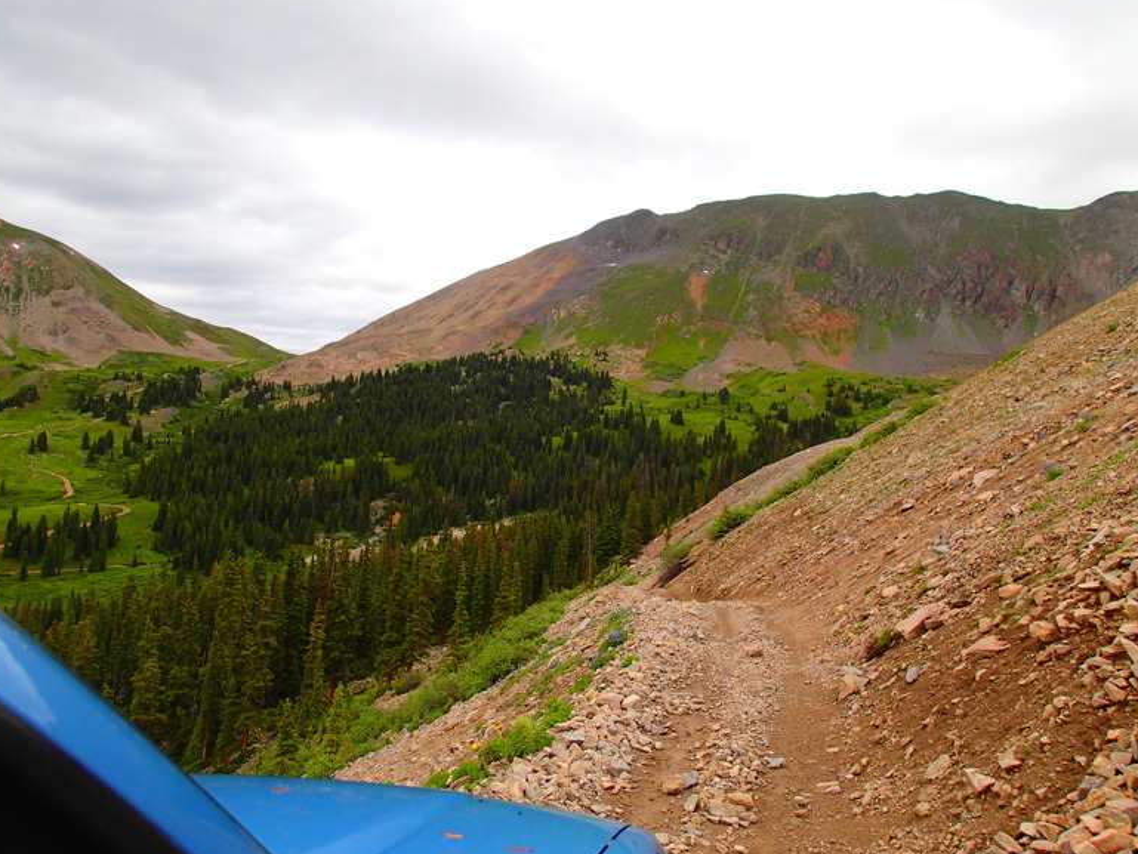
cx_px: 573
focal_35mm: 26
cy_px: 426
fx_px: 855
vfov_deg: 53.1
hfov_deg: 67.3
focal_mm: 4.5
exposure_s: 1/400
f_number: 2.8
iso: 100
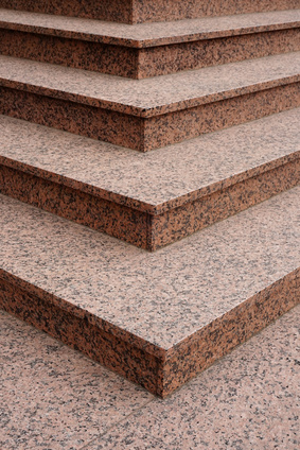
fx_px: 637
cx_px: 150
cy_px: 225
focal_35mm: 51
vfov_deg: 38.9
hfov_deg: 26.5
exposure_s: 1/80
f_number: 11
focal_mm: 34
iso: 200
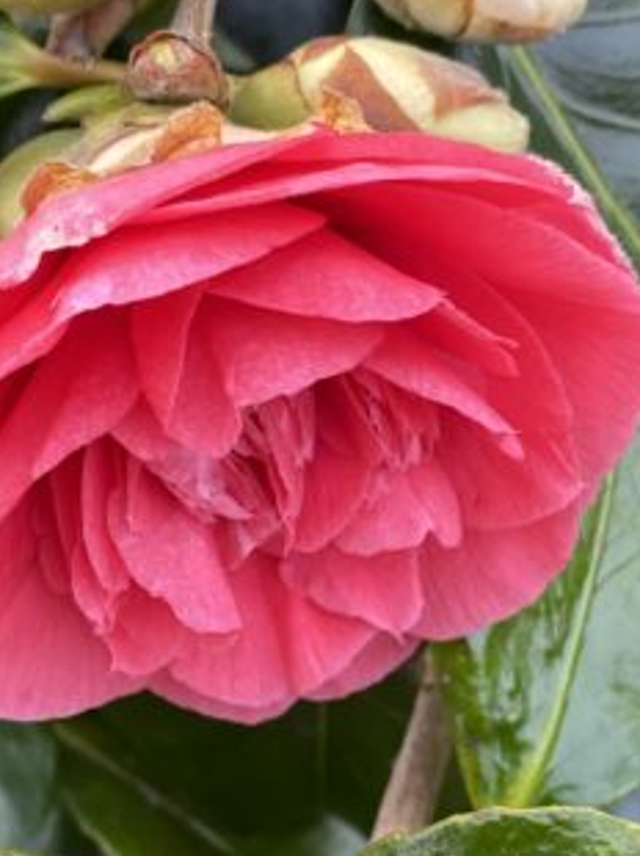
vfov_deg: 23.1
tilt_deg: -42.0
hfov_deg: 17.5
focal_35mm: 84
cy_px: 616
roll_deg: +4.7
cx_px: 408
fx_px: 2074
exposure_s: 1/171
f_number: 1.8
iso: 32
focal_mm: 4.25
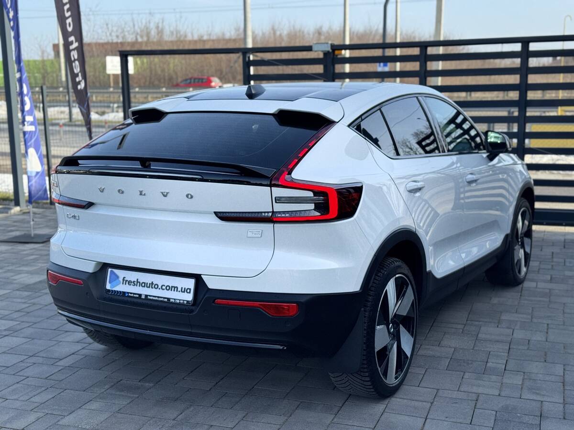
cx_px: 287
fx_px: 796
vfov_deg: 30.3
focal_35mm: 48
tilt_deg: -10.4
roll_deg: +1.1
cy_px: 215
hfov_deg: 39.7
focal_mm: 6.76
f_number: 1.78
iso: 64
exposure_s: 1/1770
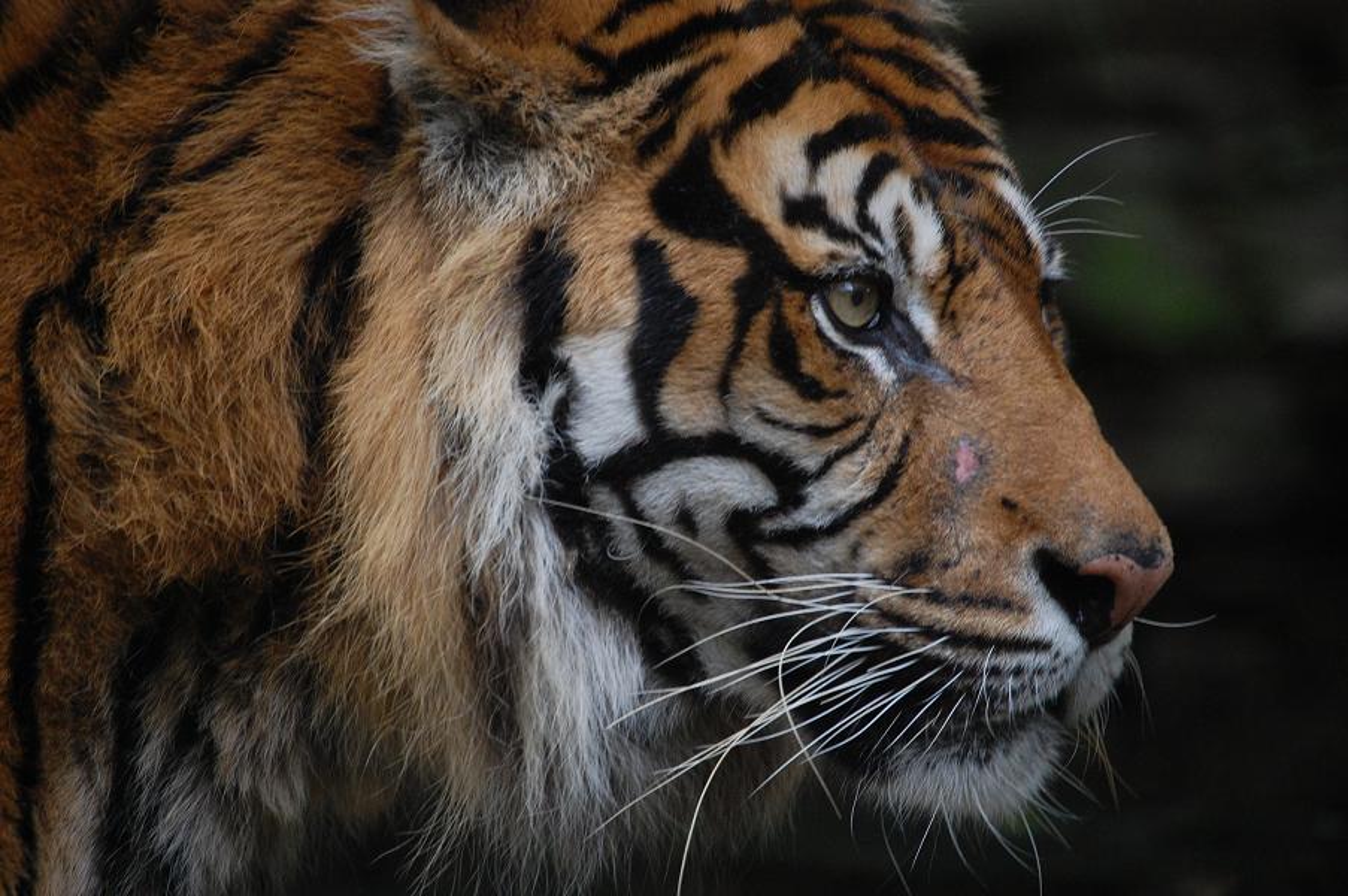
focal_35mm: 300
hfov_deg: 6.9
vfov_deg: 4.6
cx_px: 674
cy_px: 448
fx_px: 11221
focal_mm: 200
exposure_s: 1/125
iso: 800
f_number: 5.6
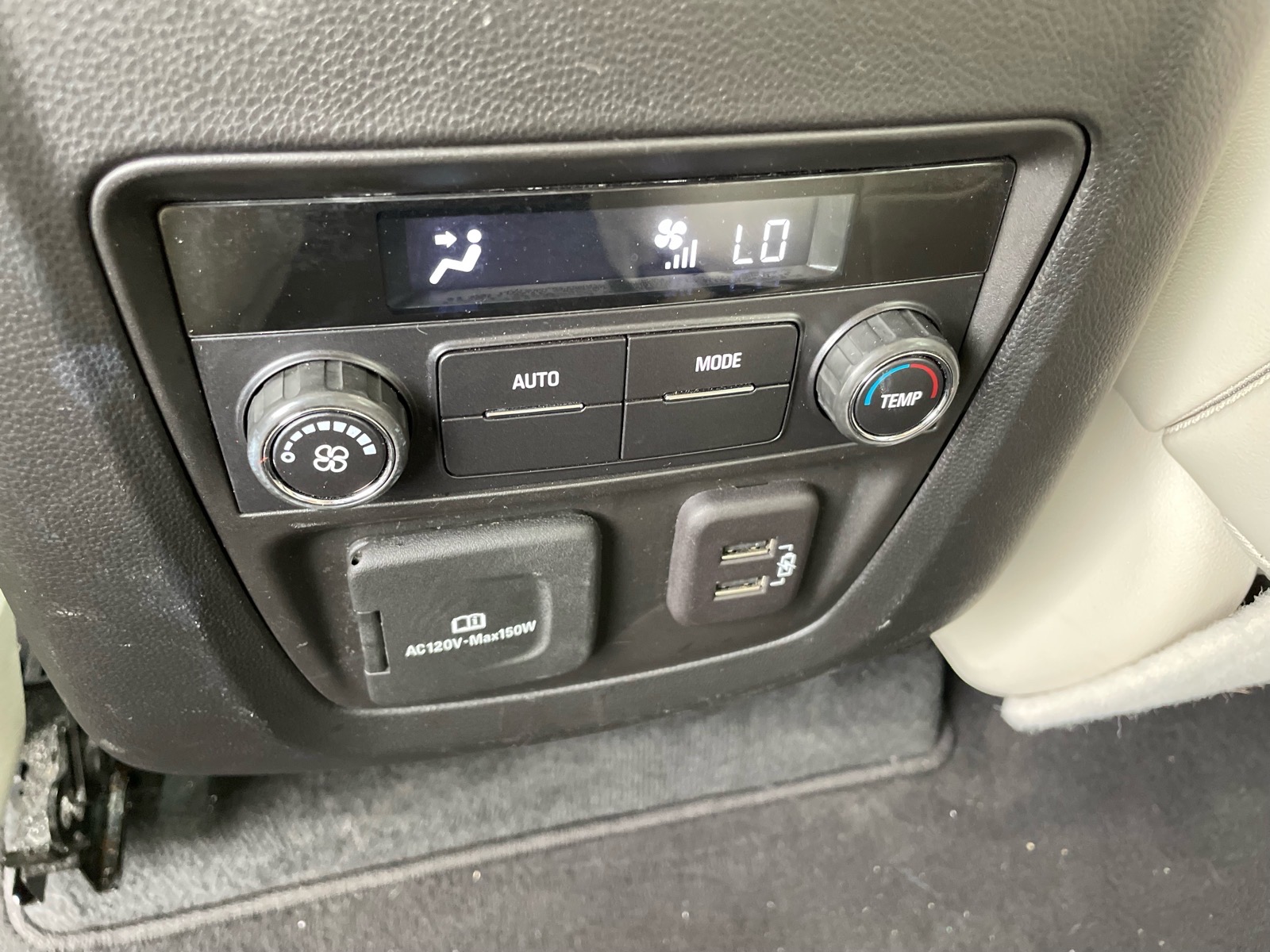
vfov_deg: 53.1
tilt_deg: -44.3
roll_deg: -6.6
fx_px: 954
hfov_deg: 67.3
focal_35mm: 26
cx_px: 635
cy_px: 476
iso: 500
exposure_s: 1/60
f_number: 1.6
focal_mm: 4.2
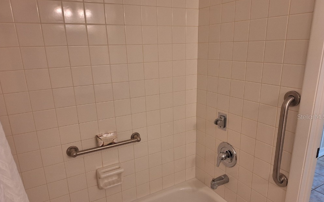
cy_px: 117
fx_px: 221
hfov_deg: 72.6
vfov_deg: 49.1
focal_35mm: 25
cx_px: 162
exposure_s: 1/40
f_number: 1.8
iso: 125
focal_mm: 5.54
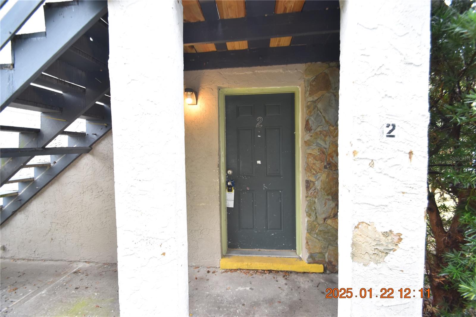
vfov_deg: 77.3
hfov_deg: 100.4
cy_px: 158
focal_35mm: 15
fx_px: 198
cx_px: 238
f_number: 4
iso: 500
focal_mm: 10
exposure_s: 1/60
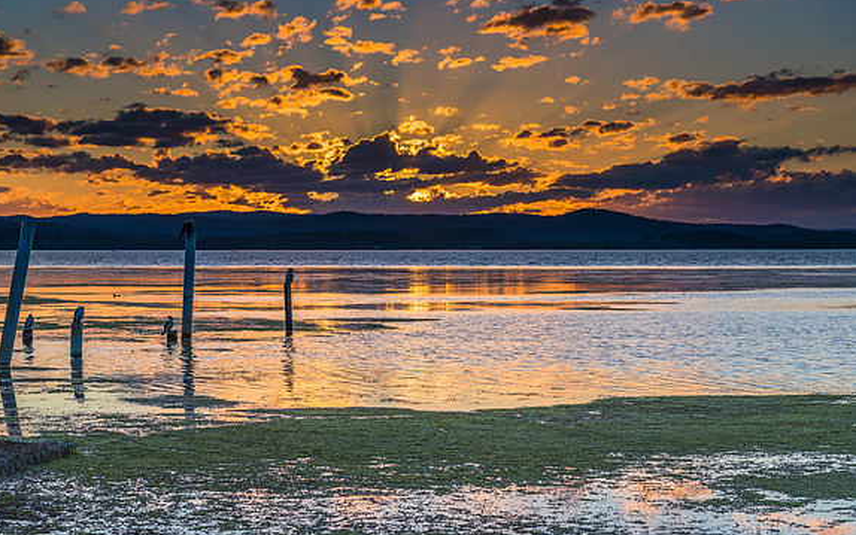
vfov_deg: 14.5
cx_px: 425
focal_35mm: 90
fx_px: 2100
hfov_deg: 23.0
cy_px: 278
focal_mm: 86
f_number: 8
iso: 160
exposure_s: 1/80
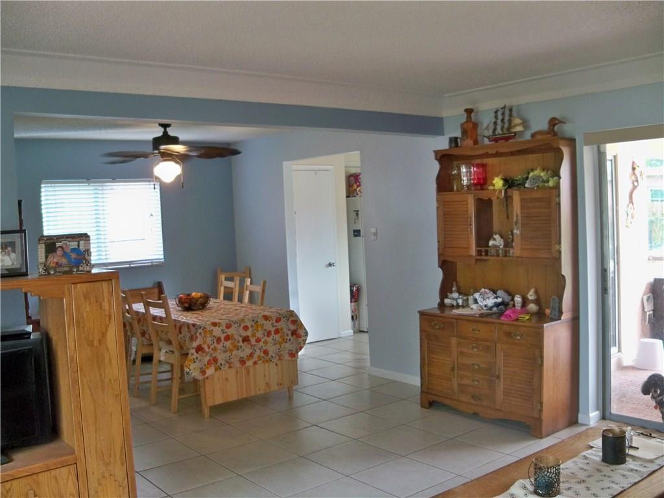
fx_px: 671
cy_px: 249
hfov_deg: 52.6
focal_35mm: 35
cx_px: 332
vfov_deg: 40.7
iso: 250
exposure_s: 1/30
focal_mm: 6.2
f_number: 3.5
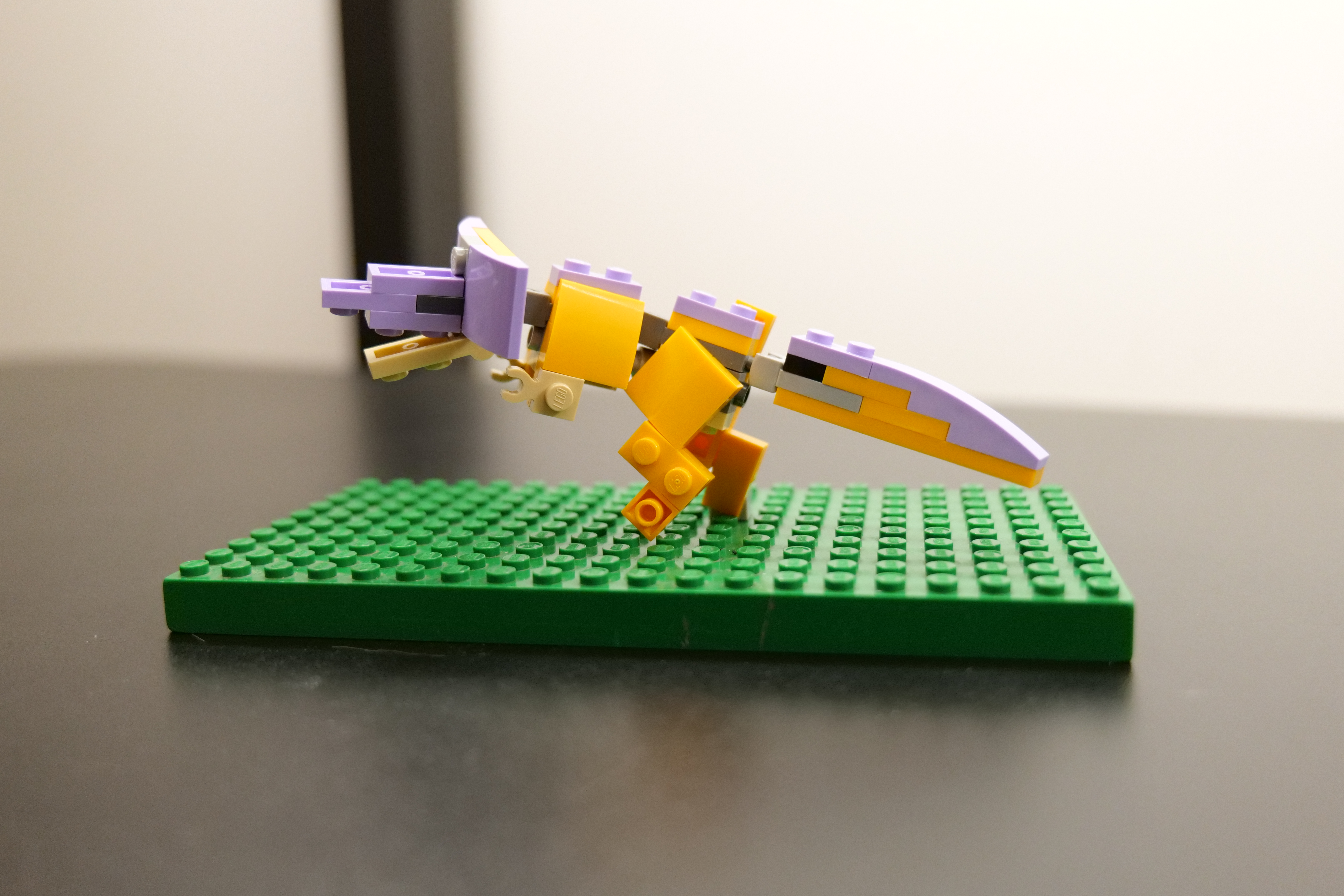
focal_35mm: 32
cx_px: 677
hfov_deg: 58.7
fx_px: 1195
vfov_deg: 41.1
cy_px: 441
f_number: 4.2
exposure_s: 1/30
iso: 6400
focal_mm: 30
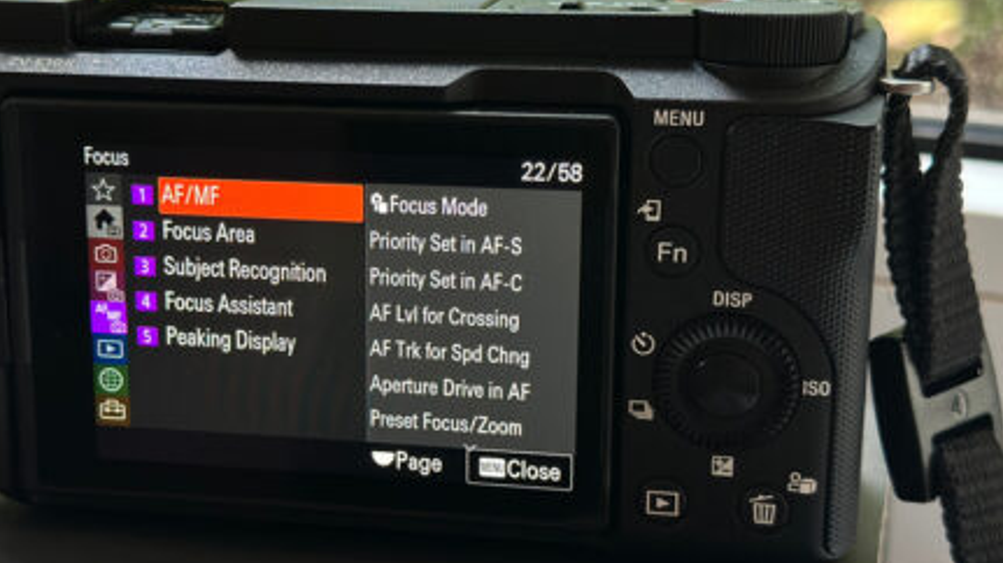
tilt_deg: -17.2
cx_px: 372
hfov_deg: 30.9
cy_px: 305
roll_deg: -0.5
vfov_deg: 17.7
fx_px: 1808
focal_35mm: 68
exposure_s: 1/55
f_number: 1.78
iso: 400
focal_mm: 6.86
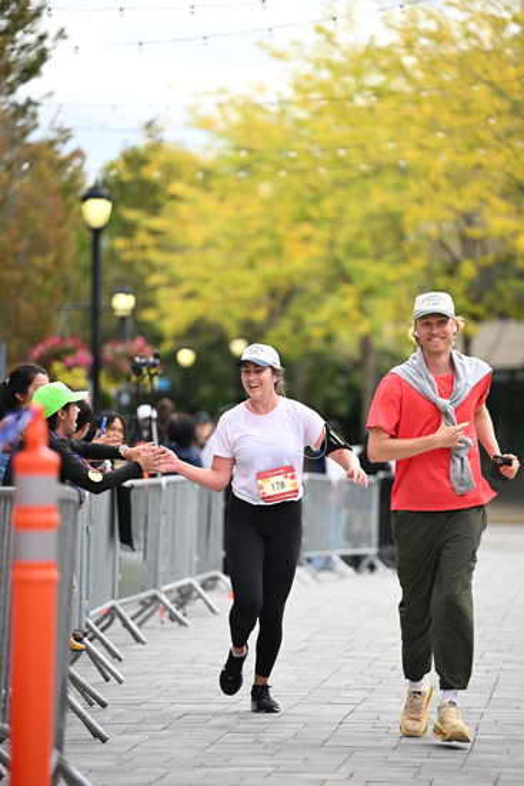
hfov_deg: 8.1
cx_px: 262
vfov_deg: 12.1
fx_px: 3709
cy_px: 393
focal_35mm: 170
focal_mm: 170
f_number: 2.8
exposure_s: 1/2000
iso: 640
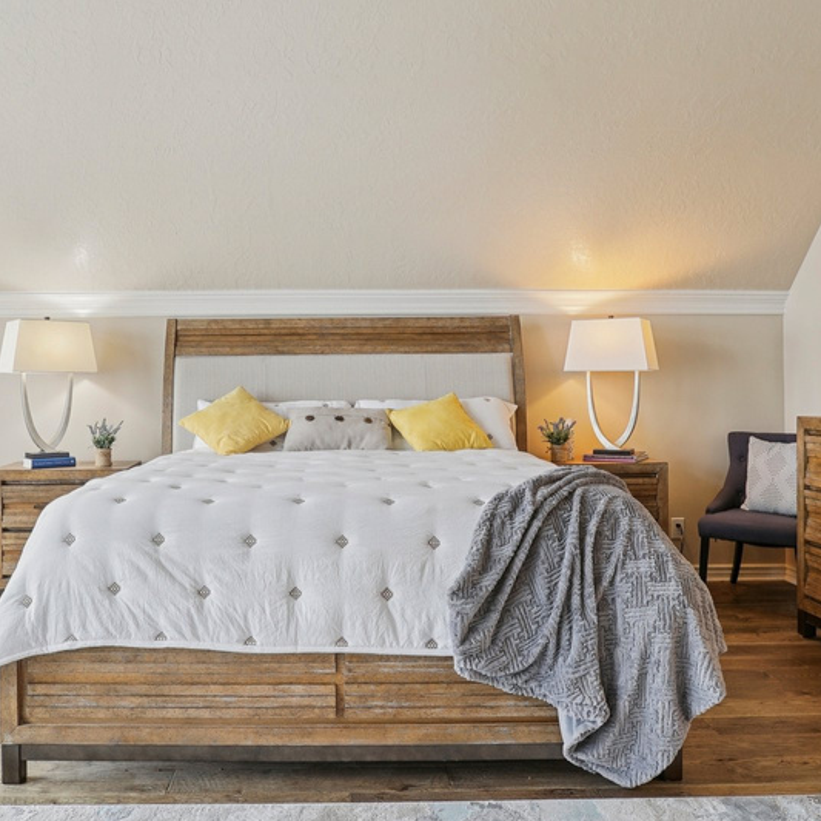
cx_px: 343
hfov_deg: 52.3
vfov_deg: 52.5
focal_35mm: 31
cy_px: 378
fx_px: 832
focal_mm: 19
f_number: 8
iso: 400
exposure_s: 1/15
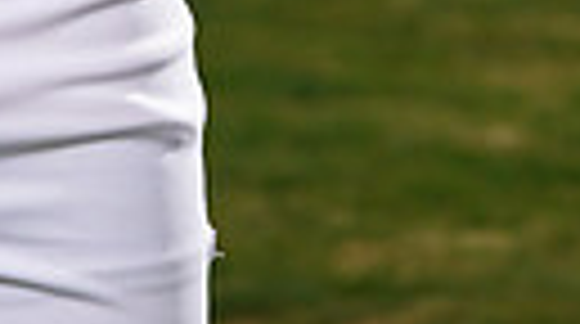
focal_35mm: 906
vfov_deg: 1.3
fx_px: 13908
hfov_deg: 2.4
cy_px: -878
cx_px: -155
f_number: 8
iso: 100
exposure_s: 1/250
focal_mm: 192
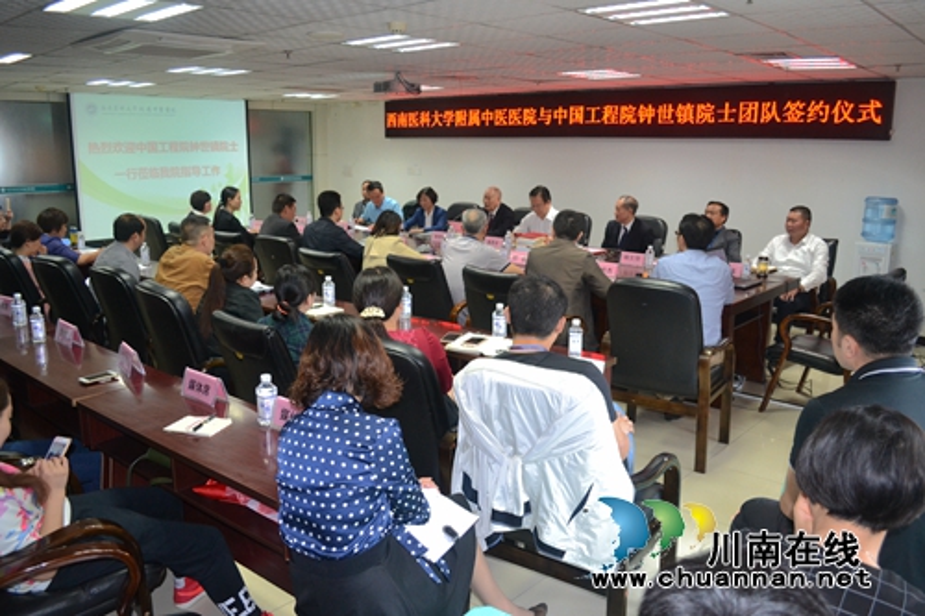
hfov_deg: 67.4
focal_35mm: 27
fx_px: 693
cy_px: 308
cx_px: 462
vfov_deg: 47.9
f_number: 3.5
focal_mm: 18
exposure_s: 1/60
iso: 1250
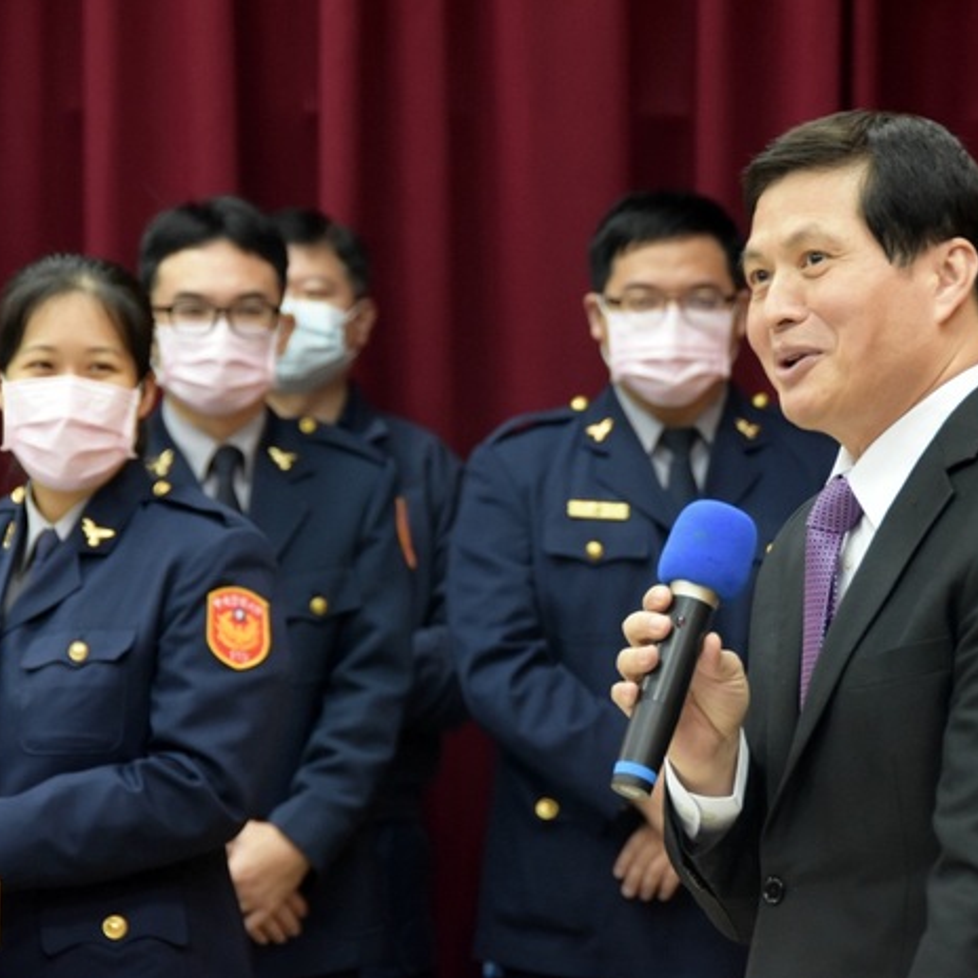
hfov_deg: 7.0
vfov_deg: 7.0
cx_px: 559
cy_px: 490
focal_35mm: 250
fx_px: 7991
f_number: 5.6
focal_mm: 130
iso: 1400
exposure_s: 1/50
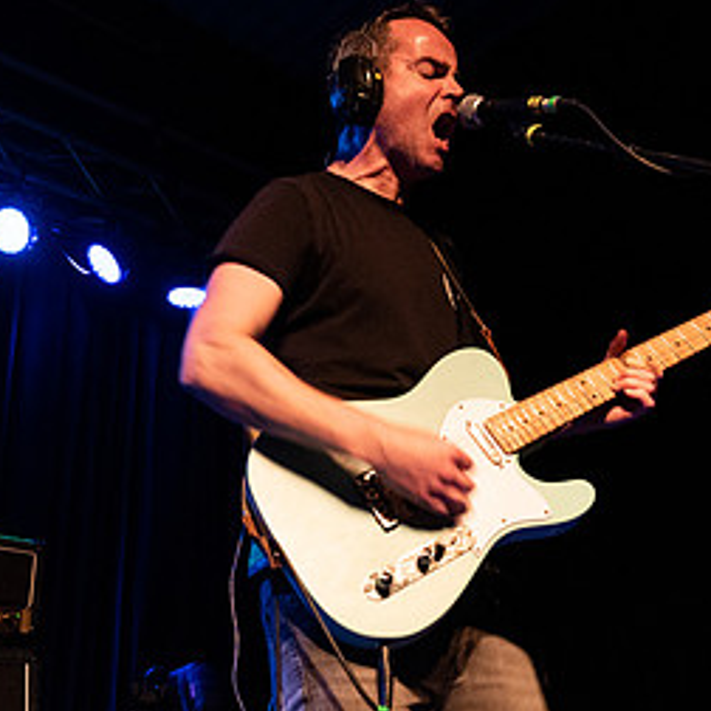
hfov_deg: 36.1
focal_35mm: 47
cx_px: 347
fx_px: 1092
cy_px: 315
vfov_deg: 36.0
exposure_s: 1/80
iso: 2500
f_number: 3.2
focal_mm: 24
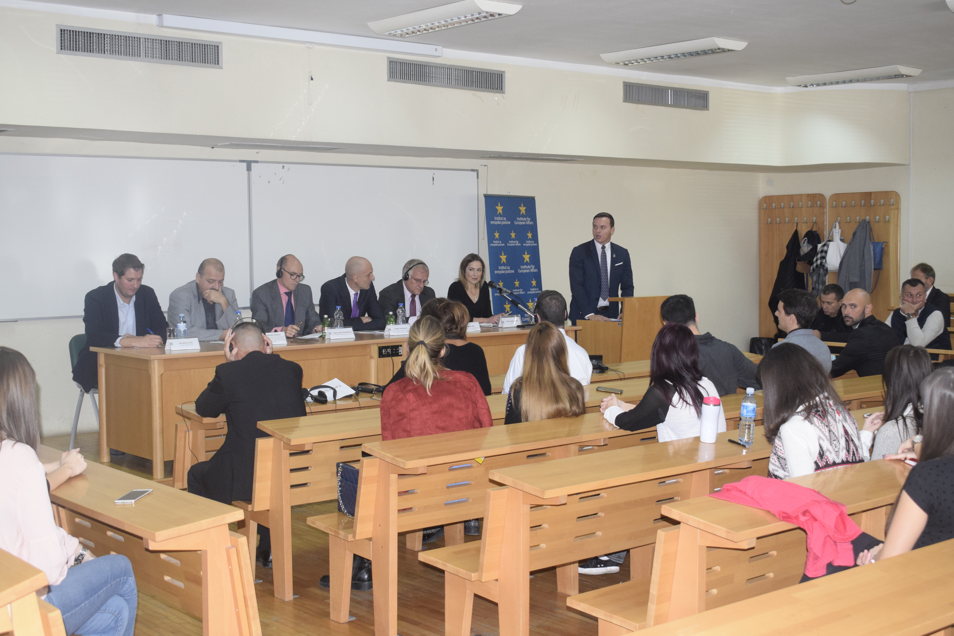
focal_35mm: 46
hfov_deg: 42.3
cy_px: 318
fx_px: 1232
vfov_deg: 28.9
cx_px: 477
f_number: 5.6
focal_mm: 31
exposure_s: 1/200
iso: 1600
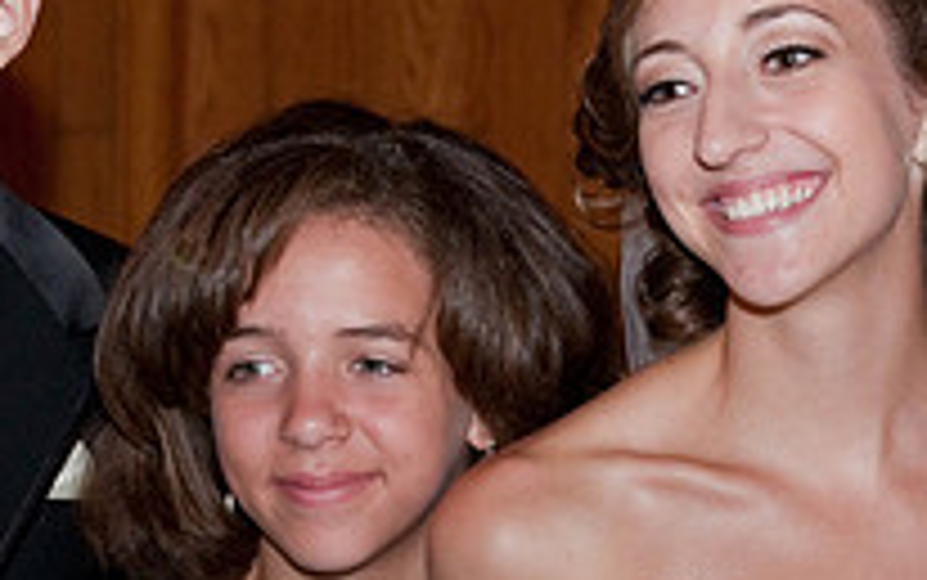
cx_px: 504
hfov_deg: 10.6
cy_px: 420
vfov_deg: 6.6
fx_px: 5005
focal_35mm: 198
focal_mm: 46
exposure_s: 1/125
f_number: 6.3
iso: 500
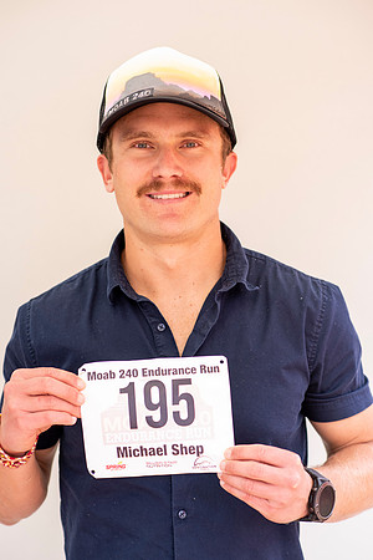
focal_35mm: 85
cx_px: 186
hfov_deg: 16.1
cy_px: 280
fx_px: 1321
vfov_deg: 23.9
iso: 250
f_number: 3.2
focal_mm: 85
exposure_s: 1/200
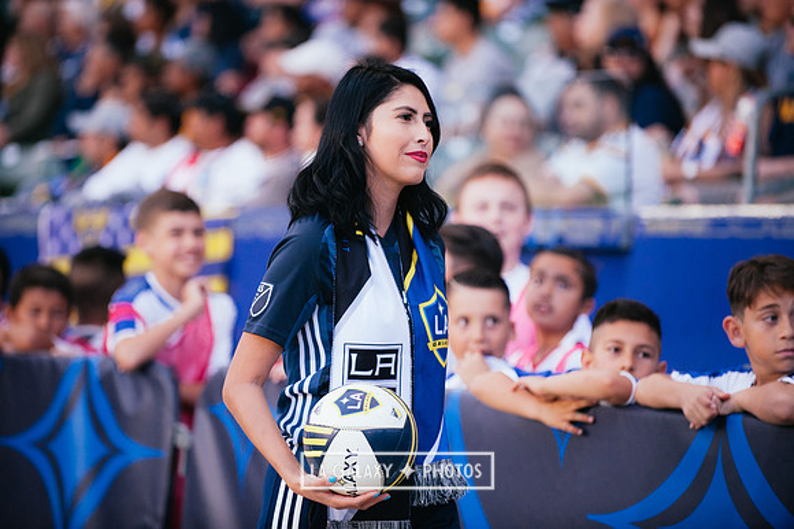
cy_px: 264
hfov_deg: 12.1
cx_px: 397
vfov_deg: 8.1
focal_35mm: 170
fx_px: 3747
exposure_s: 1/800
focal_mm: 170
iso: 1600
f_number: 2.8
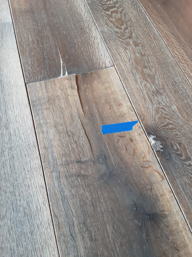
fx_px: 200
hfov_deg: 51.4
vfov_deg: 65.3
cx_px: 96
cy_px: 128
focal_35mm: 27
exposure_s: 1/25
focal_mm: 2.91
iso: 200
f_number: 1.9
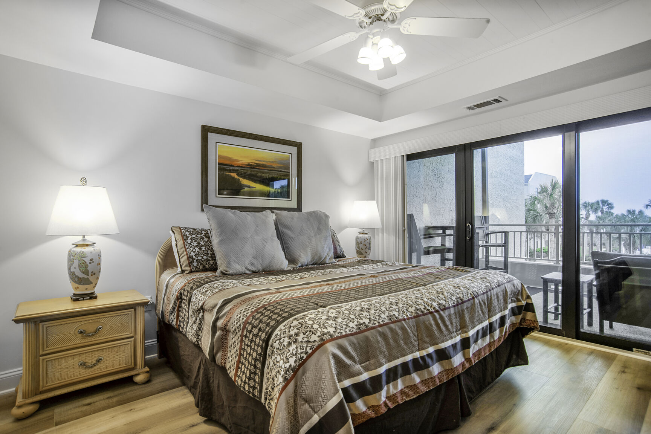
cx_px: 326
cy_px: 217
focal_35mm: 18
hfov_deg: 90.0
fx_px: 325
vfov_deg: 67.4
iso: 400
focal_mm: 18
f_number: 11
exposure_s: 1/8
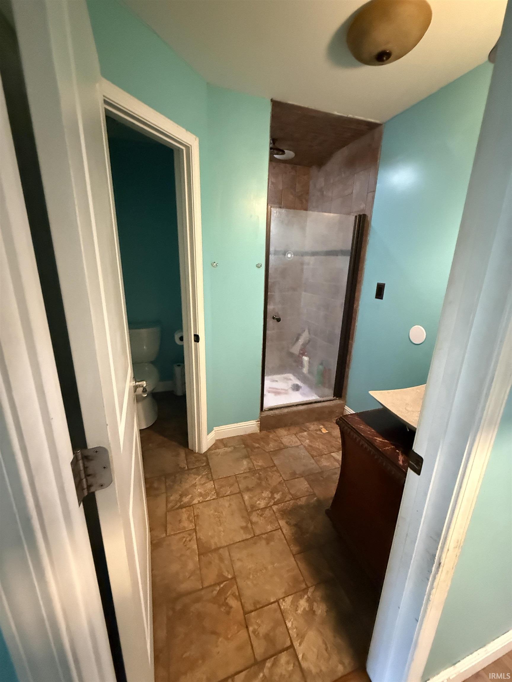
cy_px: 341
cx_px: 256
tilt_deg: -16.4
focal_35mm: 14
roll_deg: -2.7
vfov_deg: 102.1
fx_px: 276
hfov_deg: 85.7
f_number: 2.2
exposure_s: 1/40
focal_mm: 2.22
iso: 1250
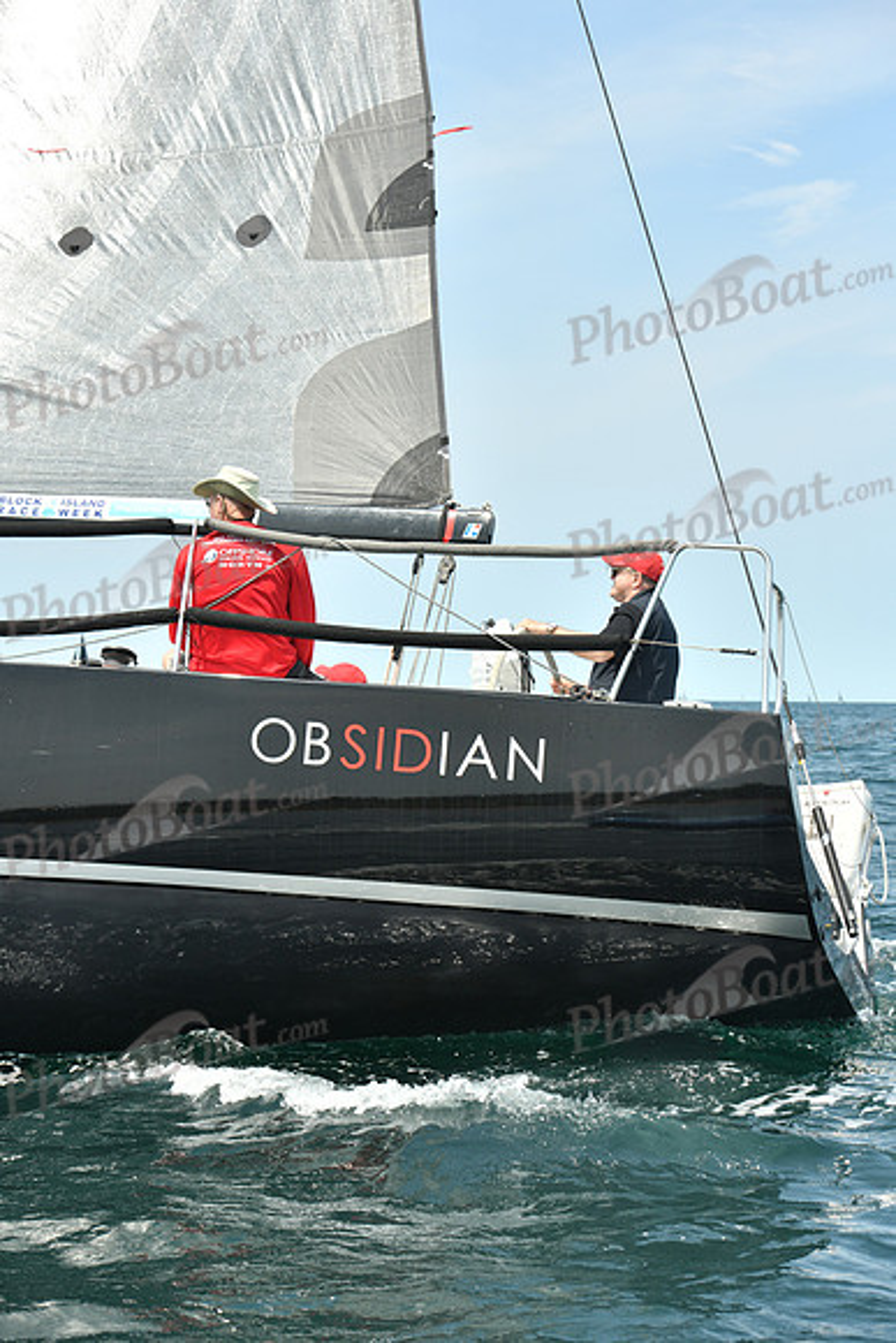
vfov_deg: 28.8
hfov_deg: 19.5
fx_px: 2612
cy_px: 672
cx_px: 448
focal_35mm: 70
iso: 320
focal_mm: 70
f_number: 6.3
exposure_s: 1/1000
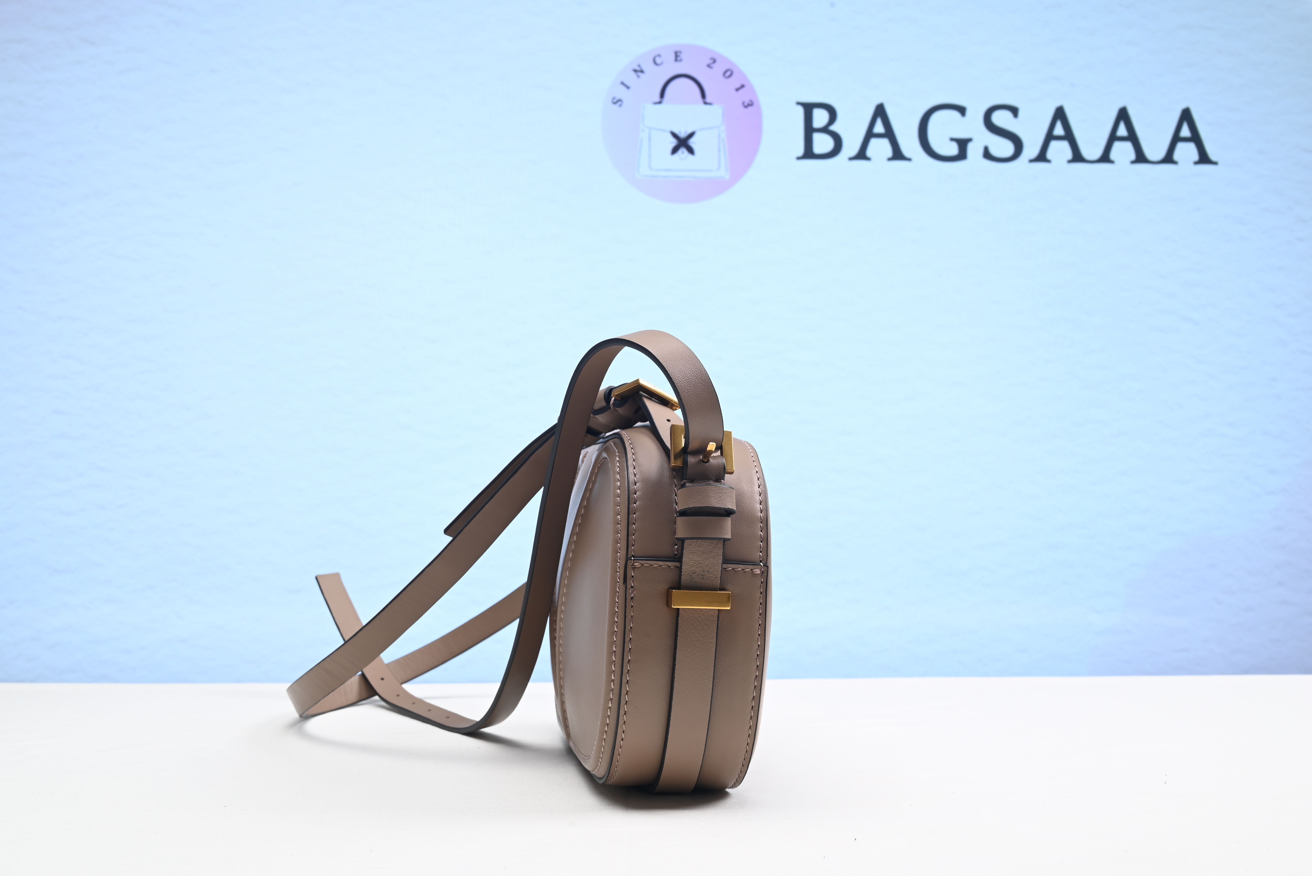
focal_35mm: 41
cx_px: 656
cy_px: 438
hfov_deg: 47.4
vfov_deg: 32.7
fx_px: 1495
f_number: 16
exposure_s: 1/2
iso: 100
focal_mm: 41
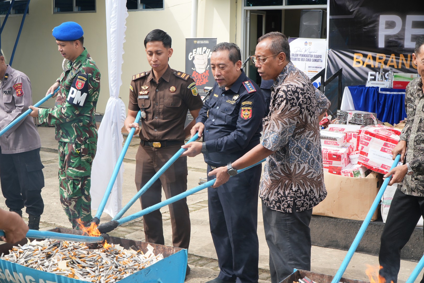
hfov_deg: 40.0
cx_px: 212
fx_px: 583
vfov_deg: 27.3
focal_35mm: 50
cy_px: 142
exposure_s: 1/160
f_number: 6.3
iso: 100
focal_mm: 33
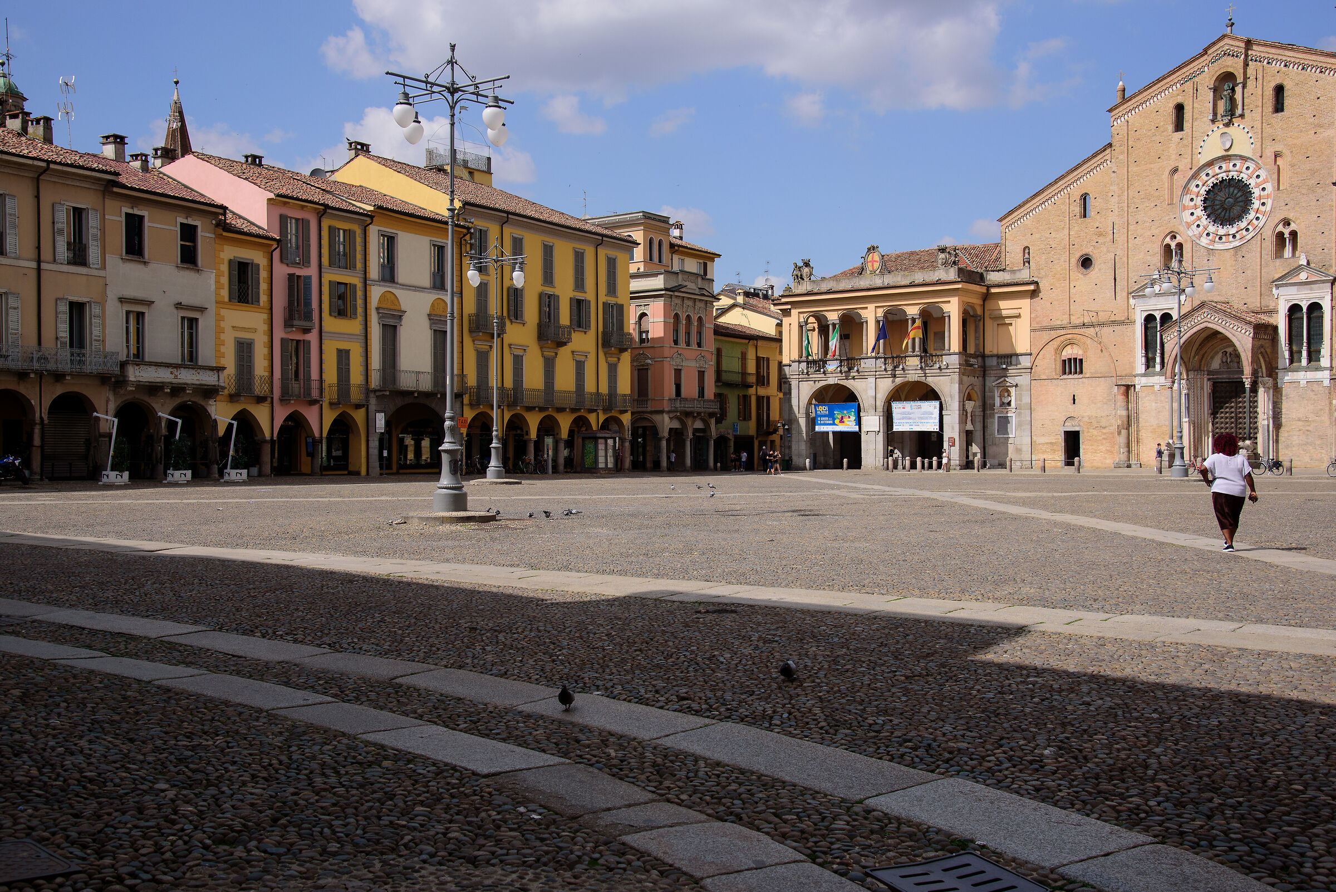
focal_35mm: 38
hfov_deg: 50.7
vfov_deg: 35.1
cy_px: 446
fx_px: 1411
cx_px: 668
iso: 200
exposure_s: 1/1250
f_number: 6.3
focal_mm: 38
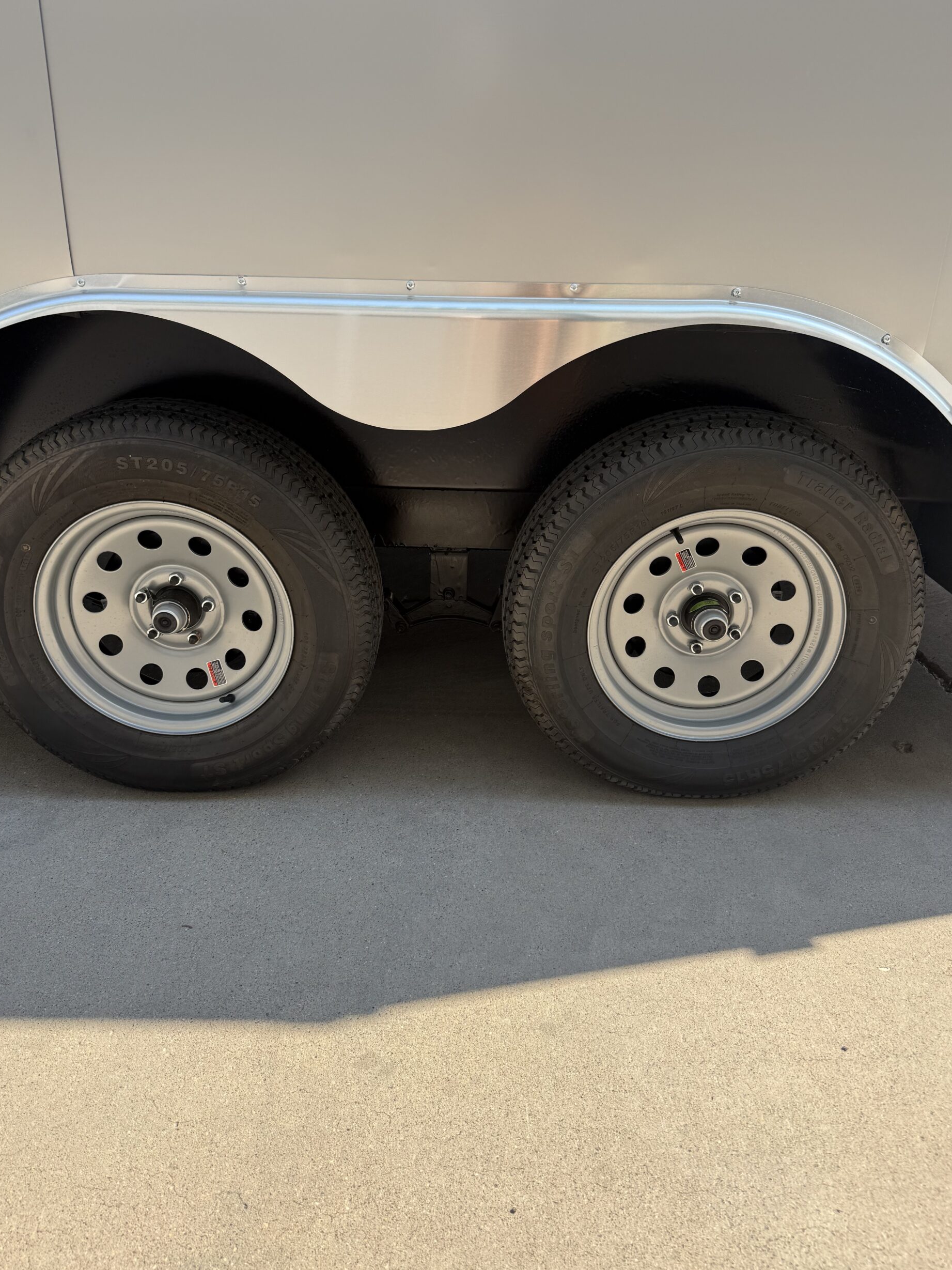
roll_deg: +0.3
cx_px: 467
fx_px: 917
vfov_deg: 69.4
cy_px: 612
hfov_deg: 54.9
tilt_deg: -24.5
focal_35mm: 25
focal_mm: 6.76
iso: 80
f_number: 1.78
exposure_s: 1/1385
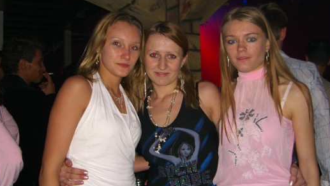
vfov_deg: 24.9
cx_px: 173
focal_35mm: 48
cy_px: 98
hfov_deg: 42.9
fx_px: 420
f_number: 2.8
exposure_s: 1/60
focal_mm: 7.9
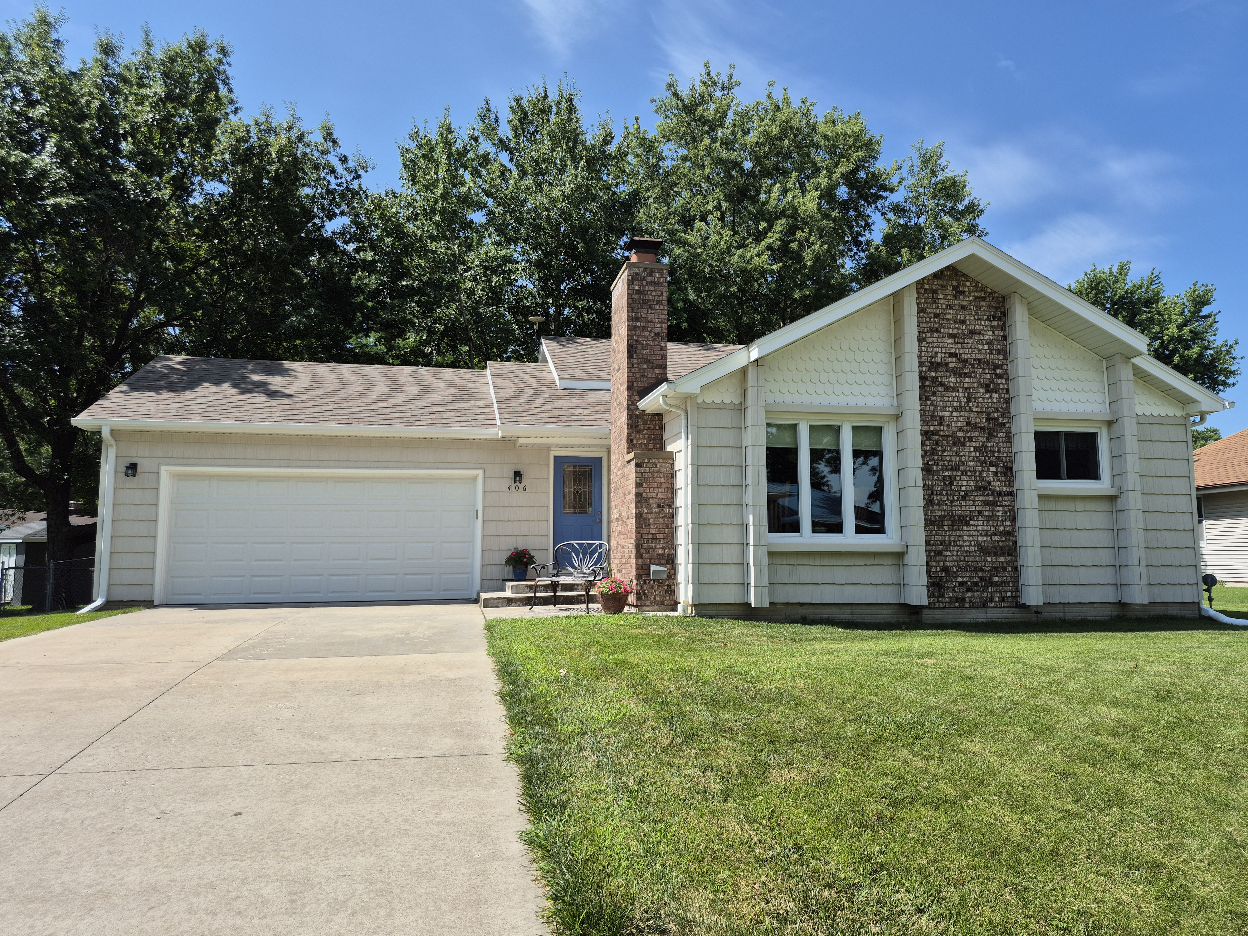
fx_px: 829
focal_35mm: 23
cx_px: 624
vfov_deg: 58.9
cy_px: 468
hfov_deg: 73.9
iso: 25
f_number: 1.8
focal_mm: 5.4
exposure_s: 1/1684
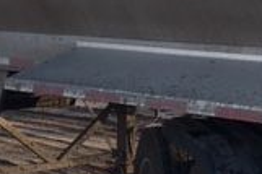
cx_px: 124
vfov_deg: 11.2
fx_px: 872
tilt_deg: +3.5
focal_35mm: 120
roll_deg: -1.6
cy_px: -41
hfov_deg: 17.1
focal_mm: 4.15
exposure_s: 1/513
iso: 25
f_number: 2.2
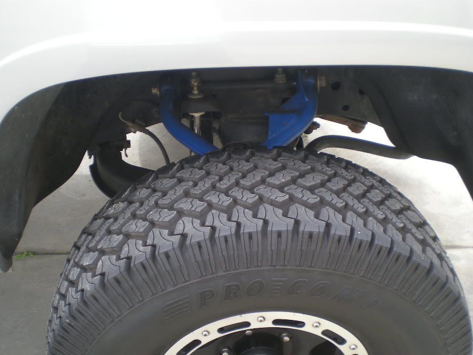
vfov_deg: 33.6
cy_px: 188
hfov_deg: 43.8
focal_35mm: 43
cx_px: 231
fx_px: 588
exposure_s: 1/75.2
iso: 50
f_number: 3.1
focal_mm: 6.3
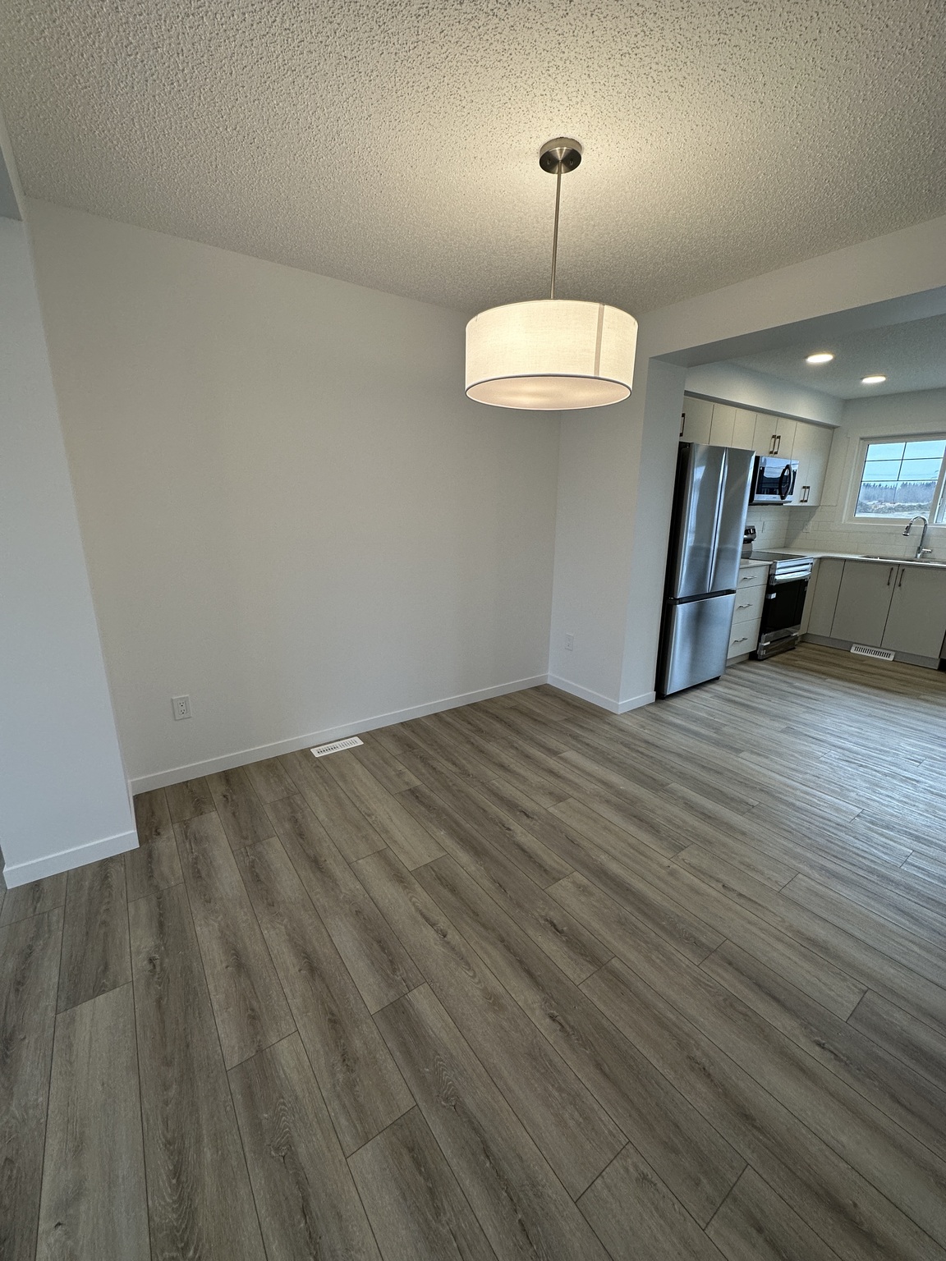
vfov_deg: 102.1
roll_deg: +0.2
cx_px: 473
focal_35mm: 14
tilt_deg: -14.9
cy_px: 630
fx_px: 510
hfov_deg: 85.7
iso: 125
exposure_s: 1/120
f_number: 2.2
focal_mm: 2.22
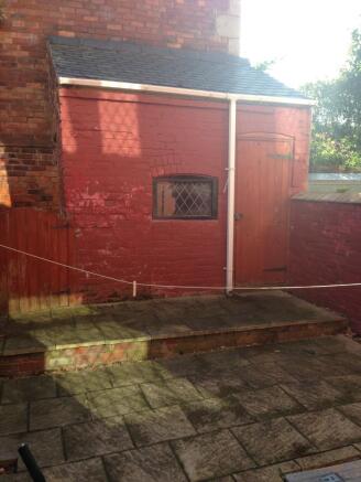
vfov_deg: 55.3
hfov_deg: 43.0
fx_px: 459
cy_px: 241
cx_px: 180
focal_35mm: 33
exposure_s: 1/203
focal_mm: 4.12
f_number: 2.4
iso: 50
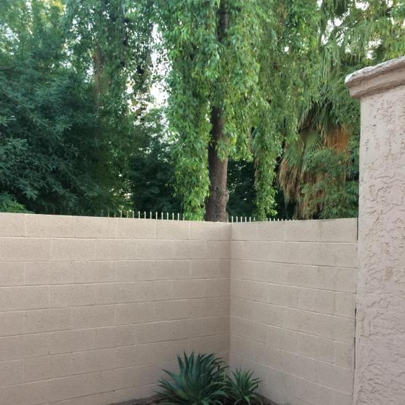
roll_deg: -0.2
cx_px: 199
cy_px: 243
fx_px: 463
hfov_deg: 47.2
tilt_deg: -1.1
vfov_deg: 47.0
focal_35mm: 35
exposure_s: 1/30
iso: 64
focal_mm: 4.15
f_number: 2.2
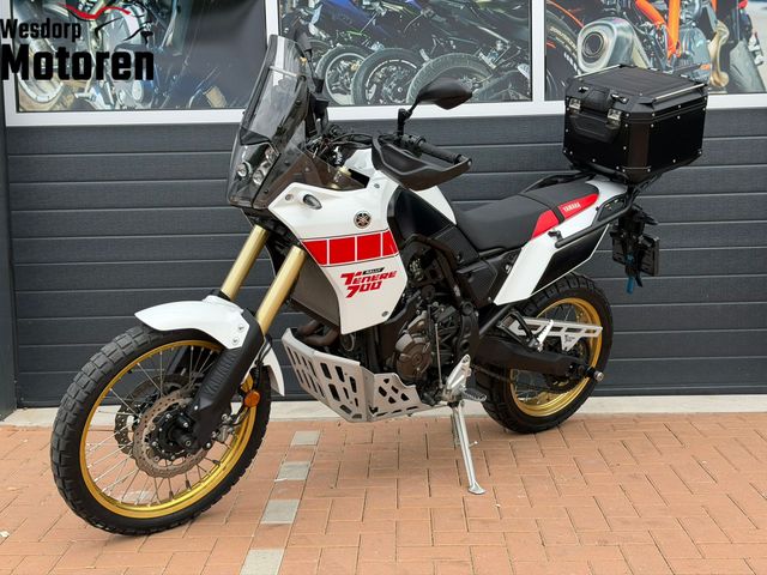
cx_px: 384
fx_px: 1064
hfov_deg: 39.7
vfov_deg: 30.3
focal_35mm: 48
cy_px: 288
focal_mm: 6.76
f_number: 1.78
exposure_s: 1/1678
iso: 80
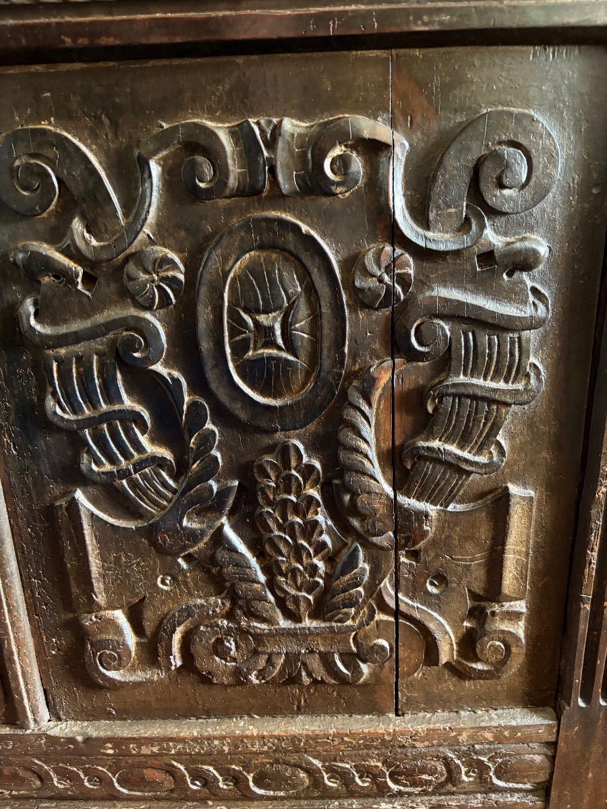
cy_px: 404
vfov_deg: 67.3
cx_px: 304
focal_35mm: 26
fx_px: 608
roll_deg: +1.6
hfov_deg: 53.1
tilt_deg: -19.3
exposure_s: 1/30
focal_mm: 5.96
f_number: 1.6
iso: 640
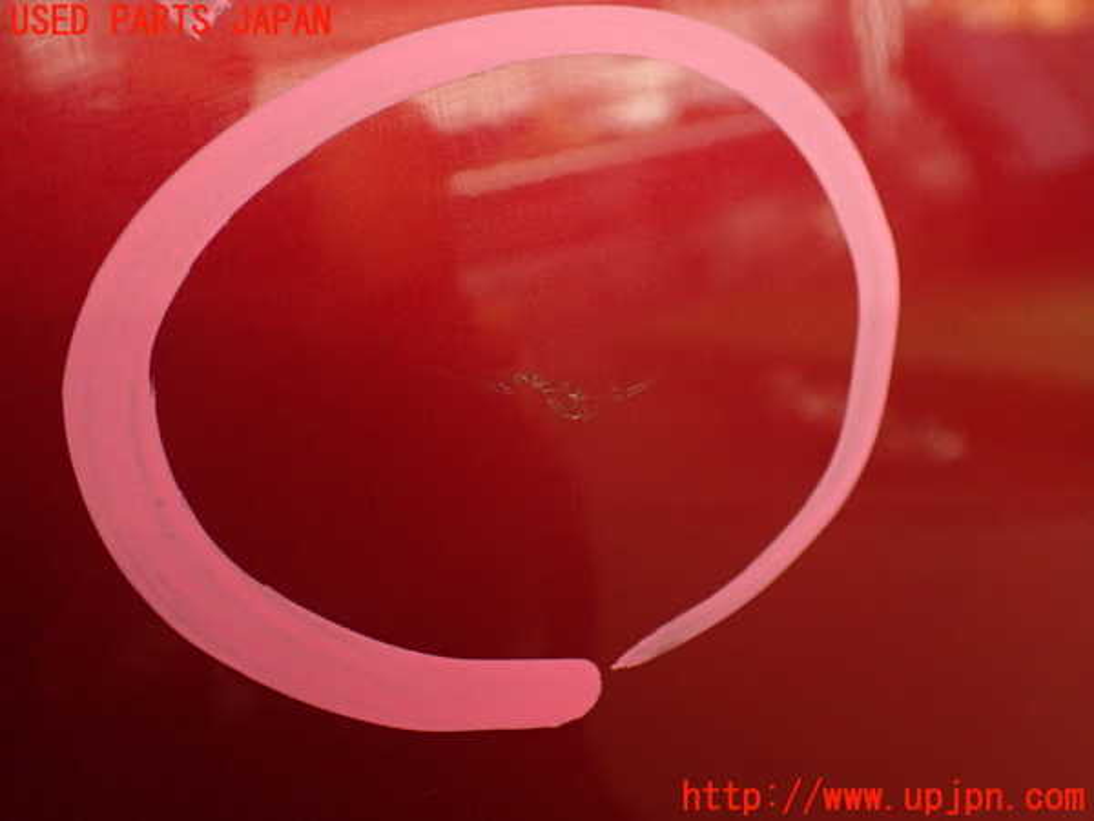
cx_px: 547
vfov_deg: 44.2
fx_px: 1011
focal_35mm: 32
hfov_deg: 56.8
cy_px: 410
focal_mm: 5.79
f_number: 2.4
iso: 800
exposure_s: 1/30
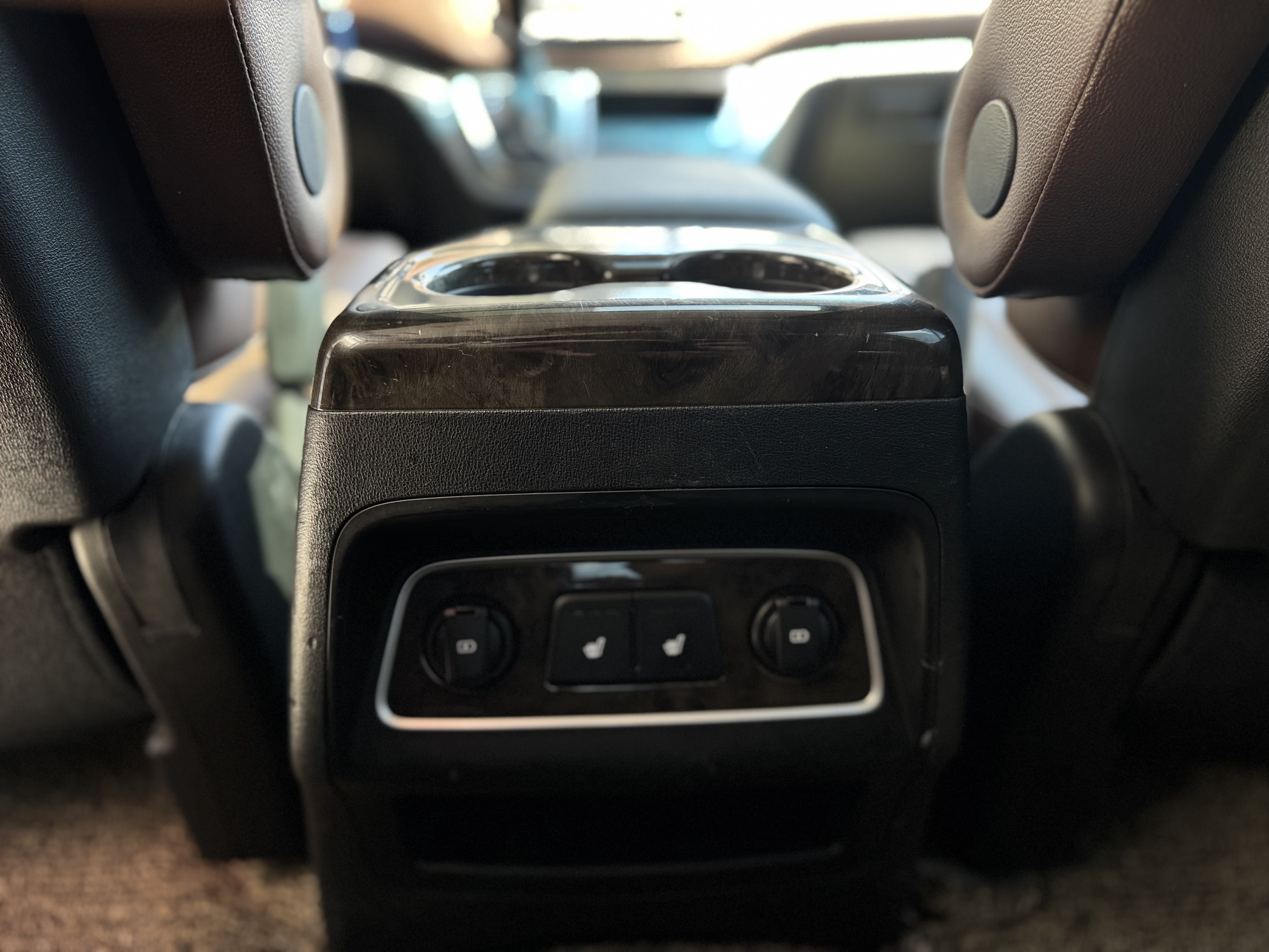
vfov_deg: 56.8
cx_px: 634
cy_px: 476
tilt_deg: -23.2
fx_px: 880
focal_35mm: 24
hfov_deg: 71.6
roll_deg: +1.2
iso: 250
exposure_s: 1/60
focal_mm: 6.76
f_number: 1.78
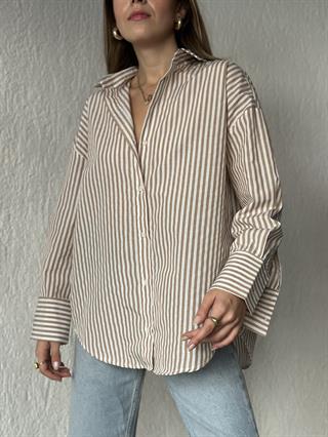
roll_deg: +0.6
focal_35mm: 48
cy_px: 218
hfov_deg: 30.3
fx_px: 606
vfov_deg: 39.6
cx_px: 164
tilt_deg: +0.3
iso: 80
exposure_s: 1/121
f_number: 1.78
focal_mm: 6.86
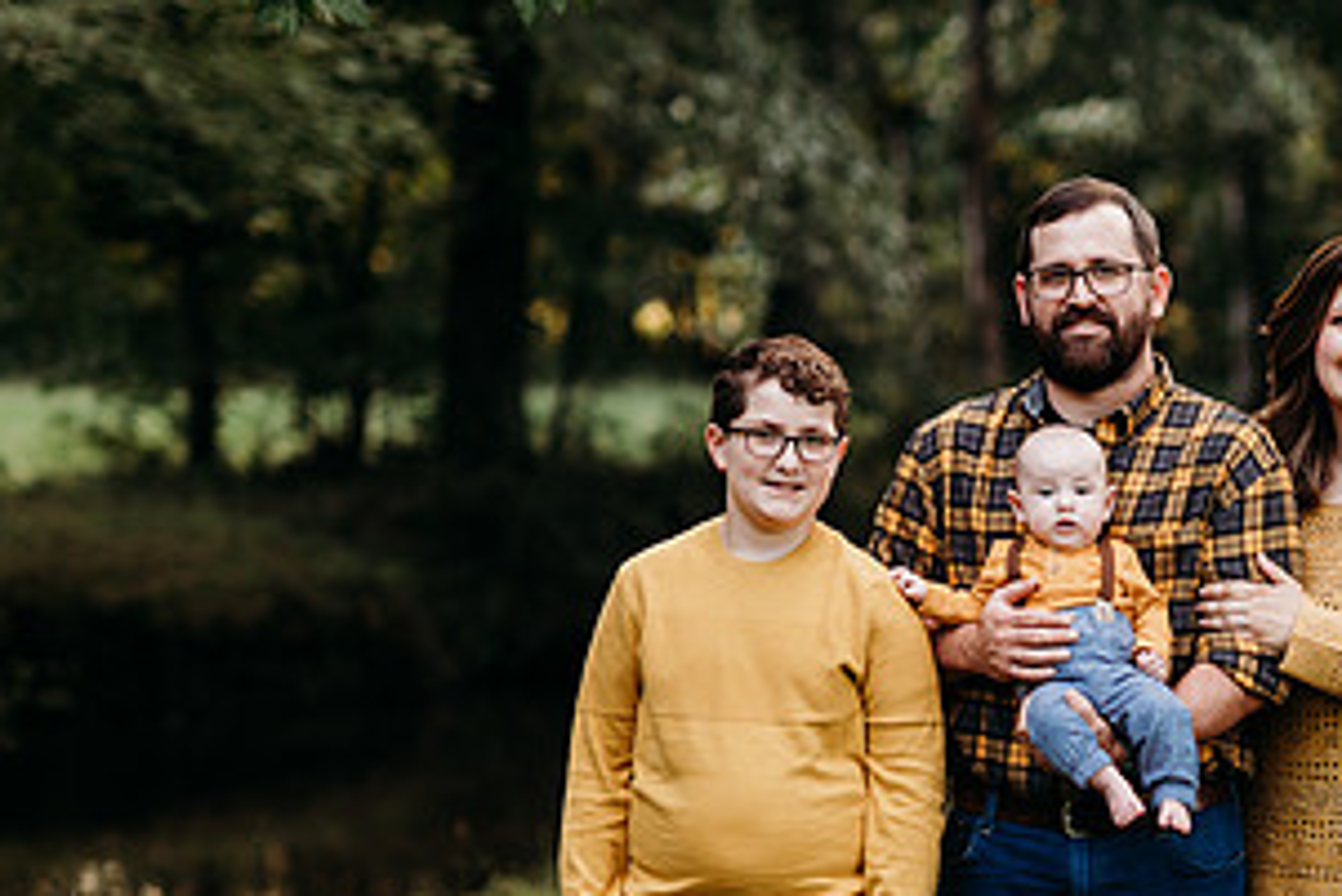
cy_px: 742
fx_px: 6116
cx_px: 1181
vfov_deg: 8.4
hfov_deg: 12.4
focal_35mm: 164
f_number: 2.2
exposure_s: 1/200
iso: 125
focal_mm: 85
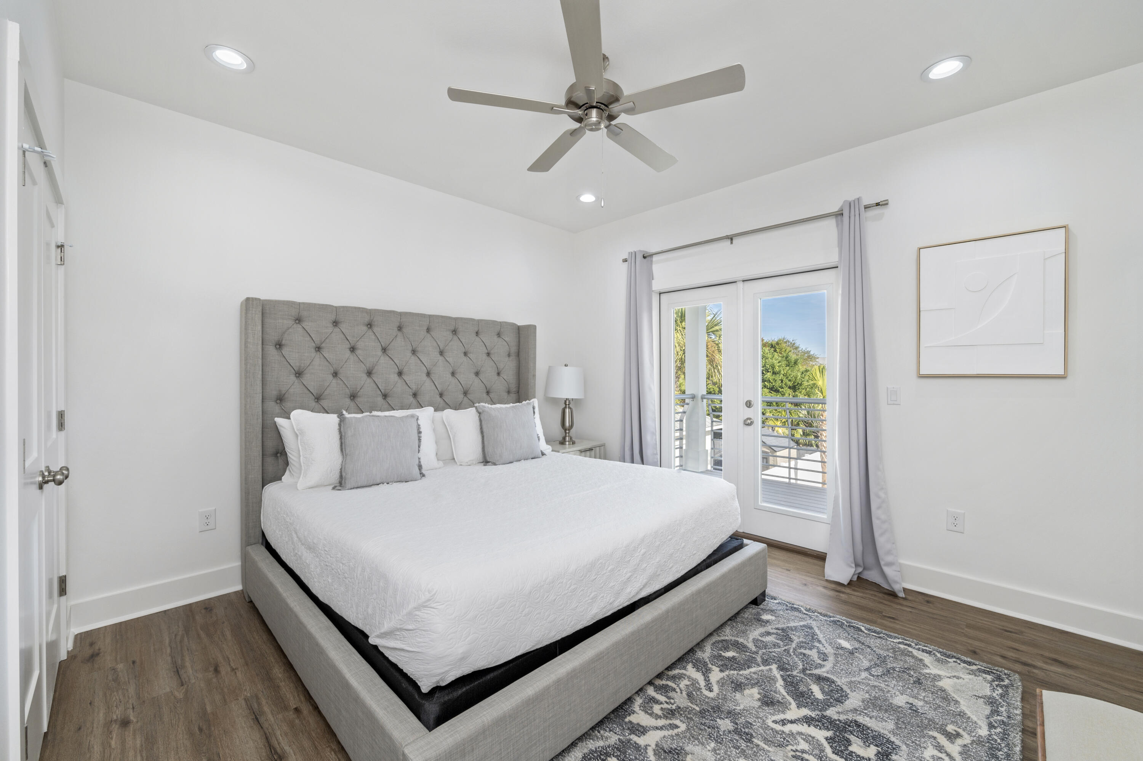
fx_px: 444
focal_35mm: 14
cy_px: 380
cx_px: 572
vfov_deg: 81.1
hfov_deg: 104.3
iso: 320
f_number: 9
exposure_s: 1/30
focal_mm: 14
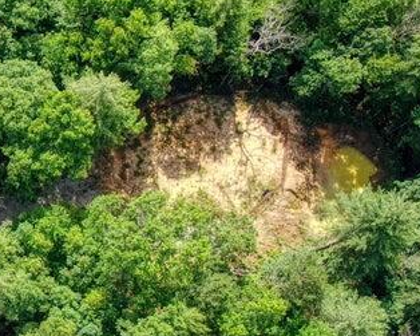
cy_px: 233
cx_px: -108
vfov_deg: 19.8
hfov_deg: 22.5
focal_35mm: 77
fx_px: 957
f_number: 3
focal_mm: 5
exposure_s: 1/400
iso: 100
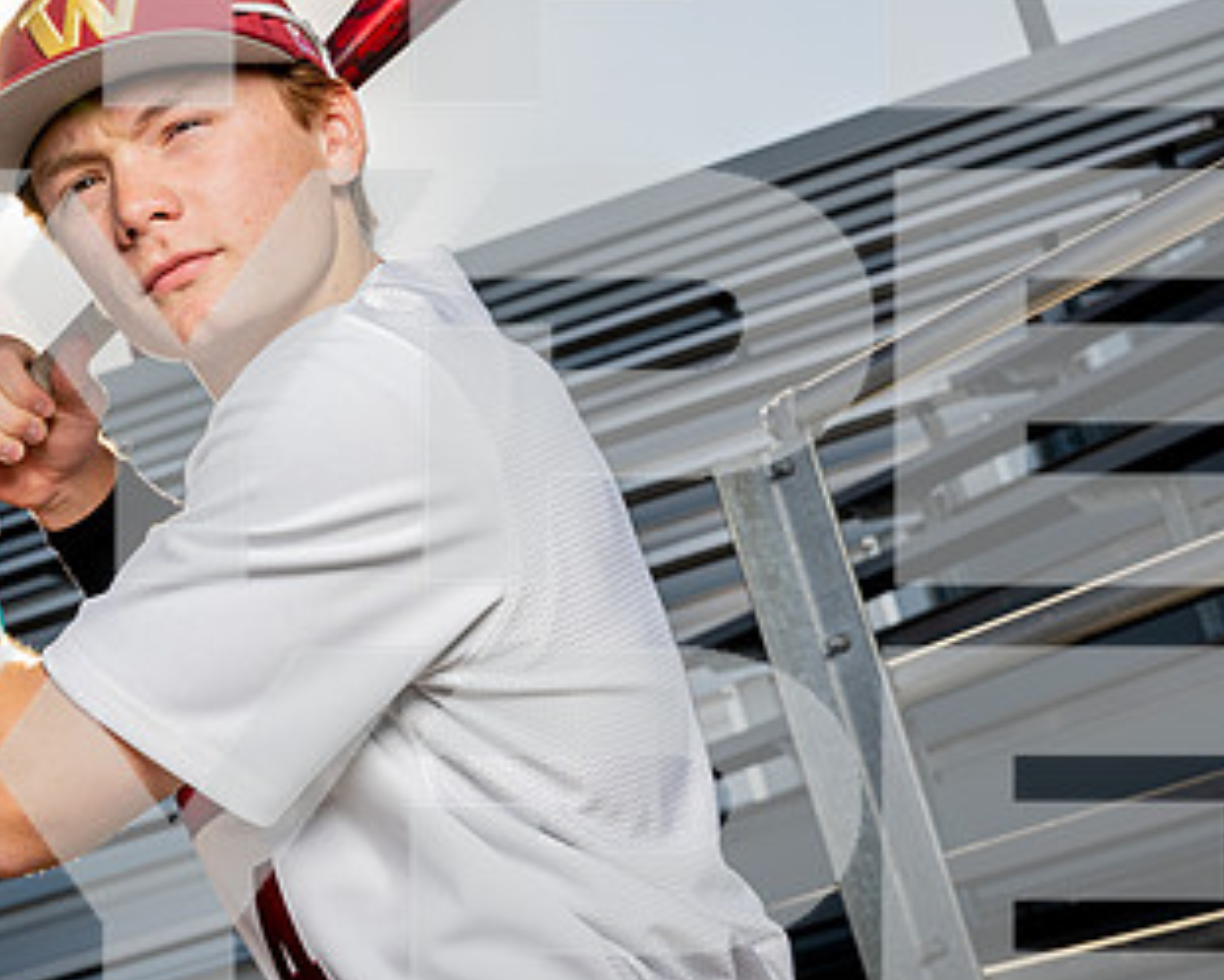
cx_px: 346
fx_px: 3044
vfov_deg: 18.3
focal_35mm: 84
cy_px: 380
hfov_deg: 22.6
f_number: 9
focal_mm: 48
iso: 125
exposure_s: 1/250
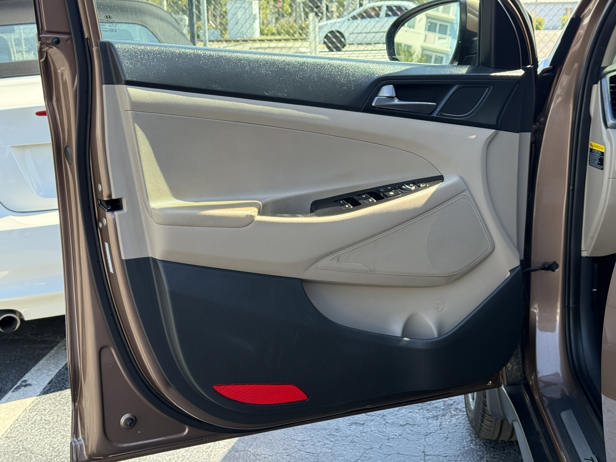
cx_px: 308
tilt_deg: -12.3
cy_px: 231
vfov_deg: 30.3
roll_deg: +1.0
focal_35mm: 48
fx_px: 854
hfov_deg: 39.7
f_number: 1.78
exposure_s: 1/496
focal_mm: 6.76
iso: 100
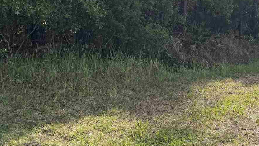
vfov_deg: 19.4
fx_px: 419
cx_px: 178
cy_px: 15
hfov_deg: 34.0
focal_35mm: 61
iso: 100
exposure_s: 1/1949
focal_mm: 6.76
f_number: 1.78
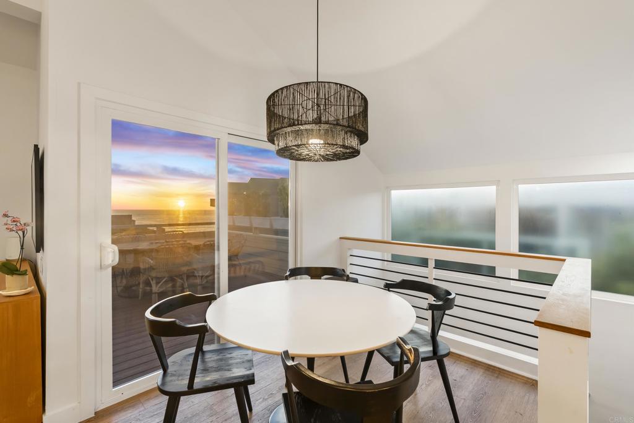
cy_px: 212
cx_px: 317
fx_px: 282
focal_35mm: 16
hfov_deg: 96.7
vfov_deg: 73.8
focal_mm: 16
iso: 500
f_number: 8
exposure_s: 1/6
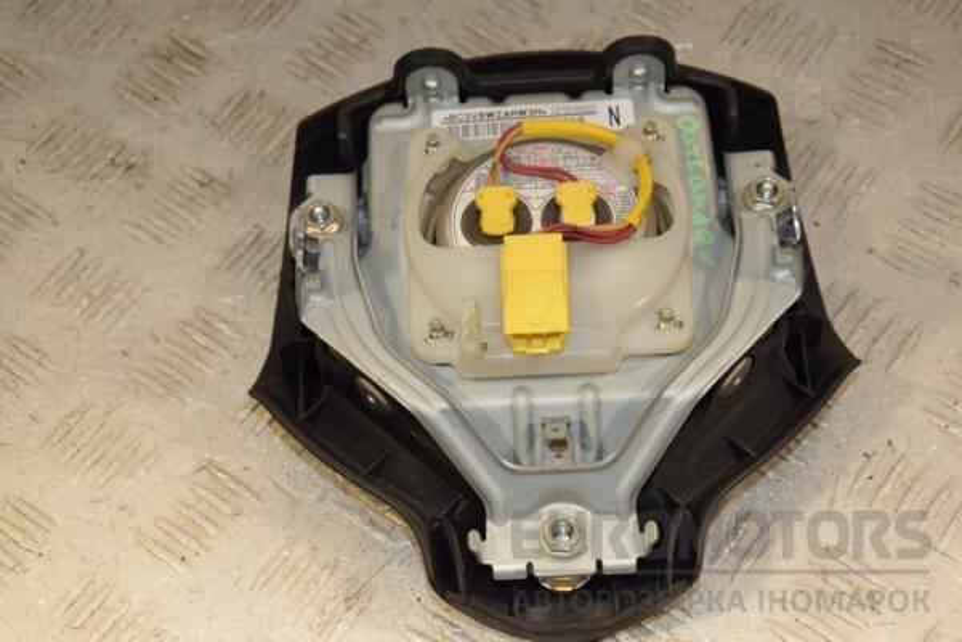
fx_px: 2004
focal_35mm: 75
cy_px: 321
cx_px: 481
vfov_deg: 18.2
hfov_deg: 27.0
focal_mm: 50
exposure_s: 1/200
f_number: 8
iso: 800
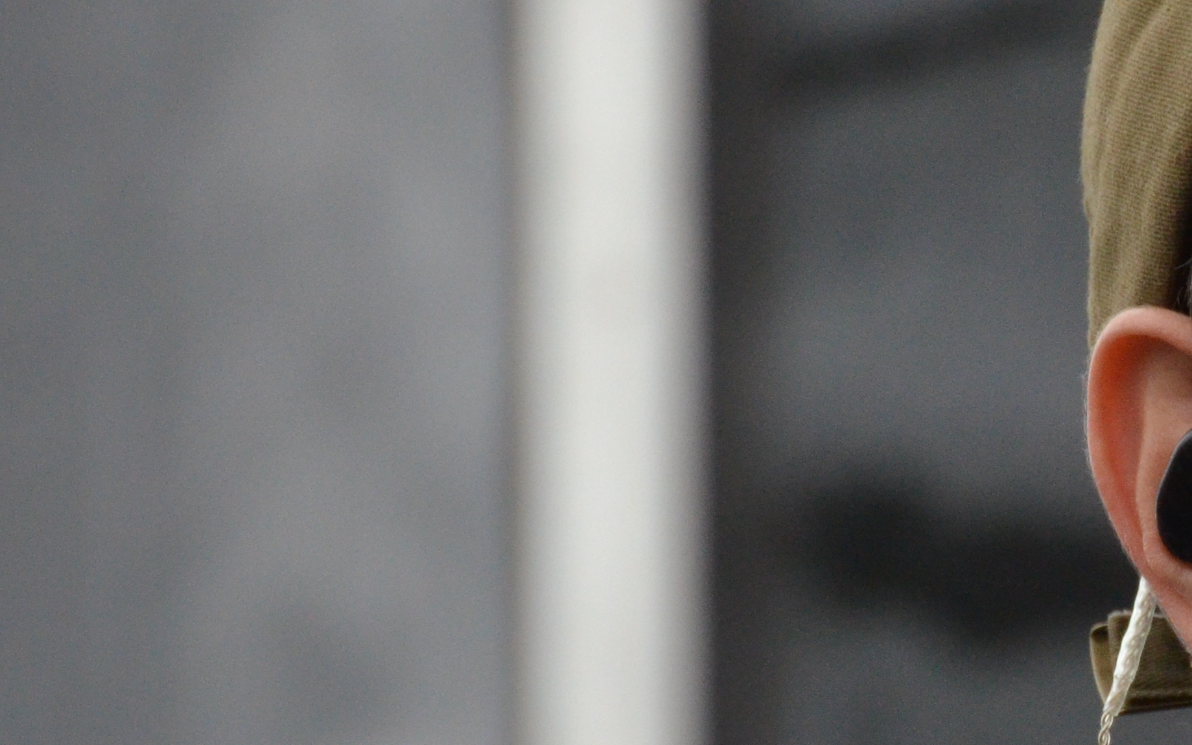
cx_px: 1282
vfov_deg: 1.7
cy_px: 327
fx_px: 24569
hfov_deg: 2.8
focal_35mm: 756
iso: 1600
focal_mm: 185
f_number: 6.3
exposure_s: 1/640
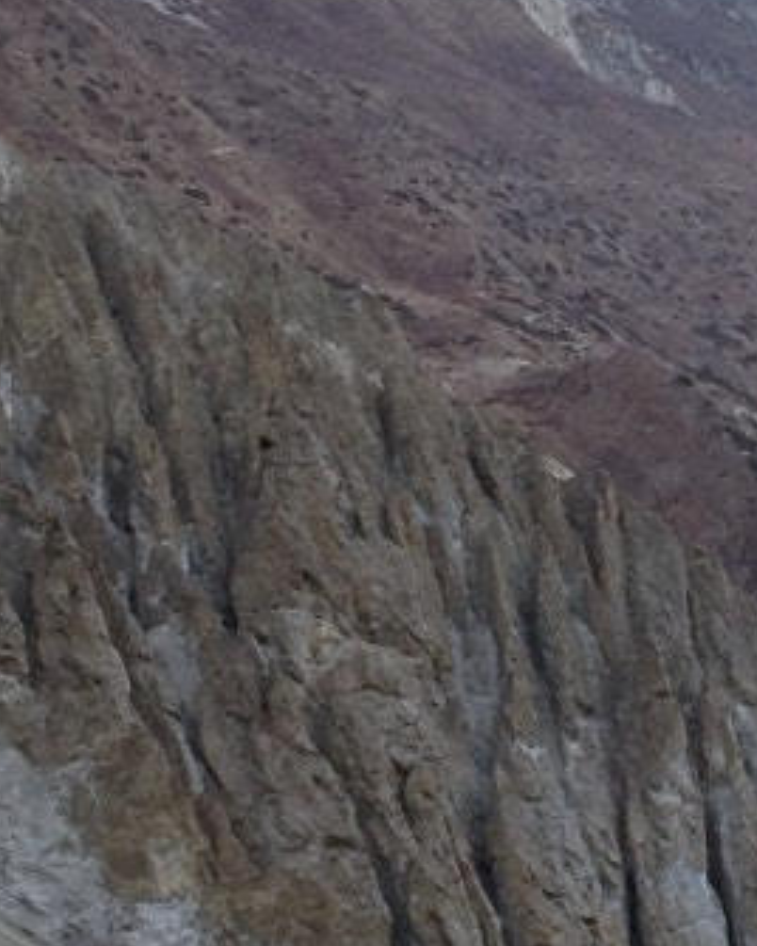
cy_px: 613
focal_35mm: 163
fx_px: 4565
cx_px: 701
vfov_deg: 11.8
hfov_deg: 9.4
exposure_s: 1/800
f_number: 2.4
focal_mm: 4.28
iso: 50
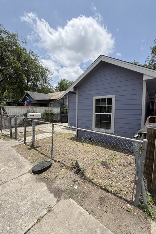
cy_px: 119
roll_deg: -0.5
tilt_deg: -6.4
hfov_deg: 77.3
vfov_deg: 100.4
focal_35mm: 15
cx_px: 78
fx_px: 97
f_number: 2.2
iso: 32
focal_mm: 2.22
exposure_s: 1/853
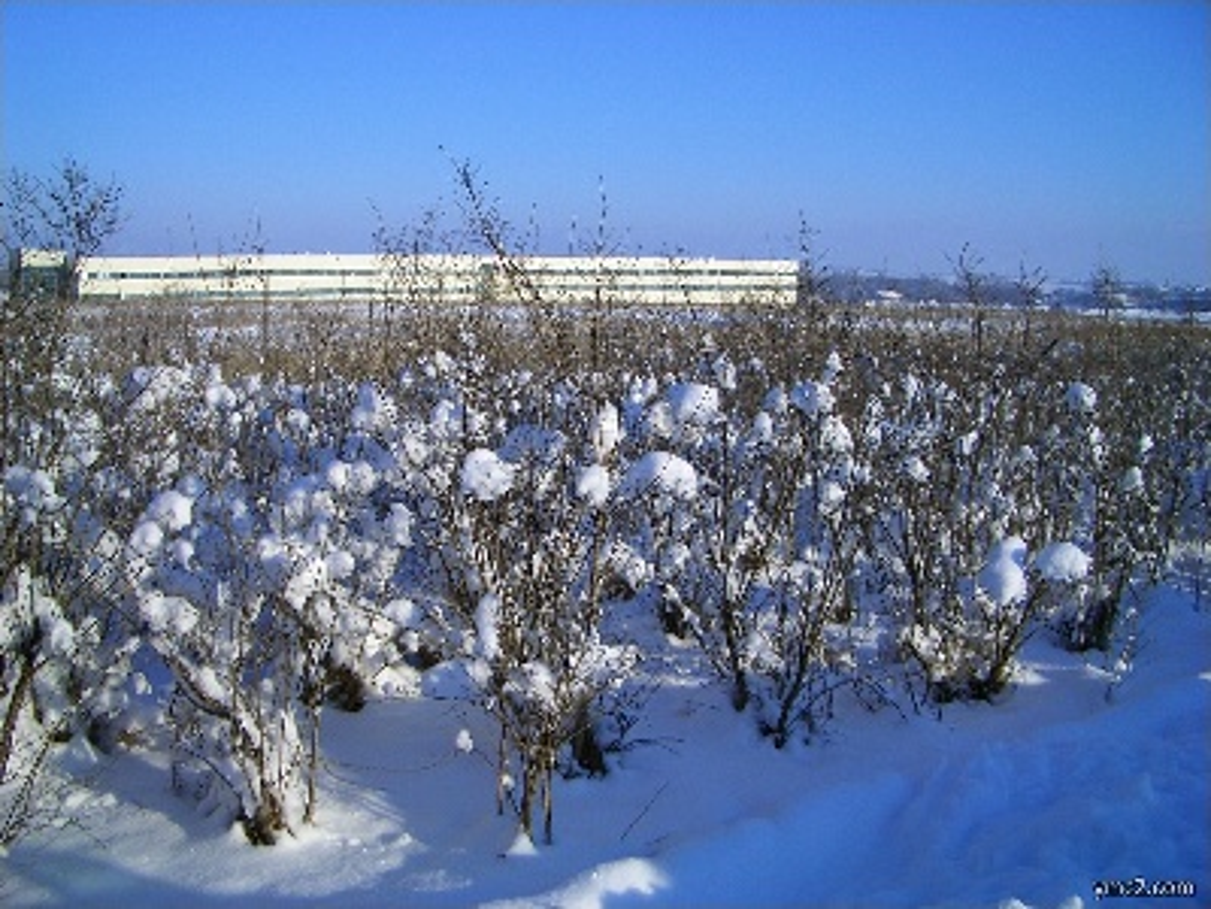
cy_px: 454
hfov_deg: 52.6
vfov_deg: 40.7
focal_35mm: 35
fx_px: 1224
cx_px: 606
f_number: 4.3
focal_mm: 5.8
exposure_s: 1/1000
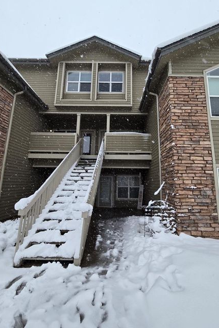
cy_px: 159
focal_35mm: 14
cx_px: 117
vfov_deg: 104.2
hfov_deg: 81.1
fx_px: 128
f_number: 2.2
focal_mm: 2.2
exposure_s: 1/588
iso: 50
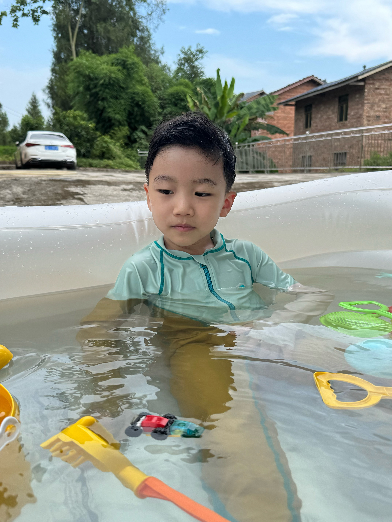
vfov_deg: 67.3
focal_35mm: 26
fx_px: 393
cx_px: 196
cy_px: 261
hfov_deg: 53.1
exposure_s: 1/60
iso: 125
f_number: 1.5
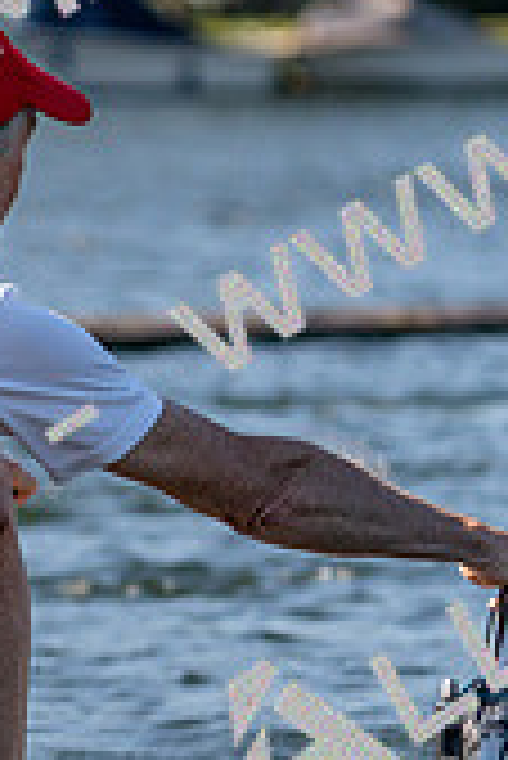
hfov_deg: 2.0
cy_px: 447
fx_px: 14511
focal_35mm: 687
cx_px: -157
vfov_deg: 3.0
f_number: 5.6
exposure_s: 1/1600
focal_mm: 200
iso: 320
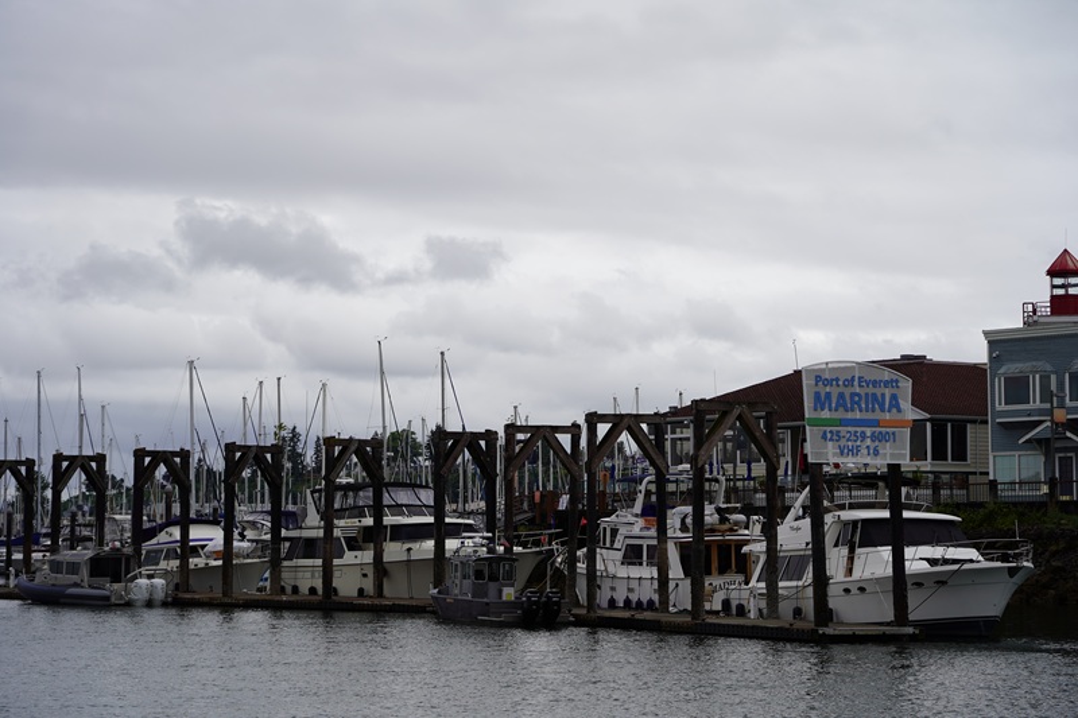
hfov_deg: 24.8
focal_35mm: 82
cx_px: 539
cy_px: 359
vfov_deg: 16.6
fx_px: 2455
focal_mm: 82
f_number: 5
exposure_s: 1/1000
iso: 100
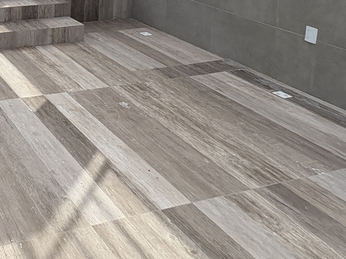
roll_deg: -2.5
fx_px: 420
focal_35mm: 42
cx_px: -59
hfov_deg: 36.0
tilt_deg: -5.8
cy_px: -71
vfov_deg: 28.6
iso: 40
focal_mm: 2.22
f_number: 2.2
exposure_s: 1/1449
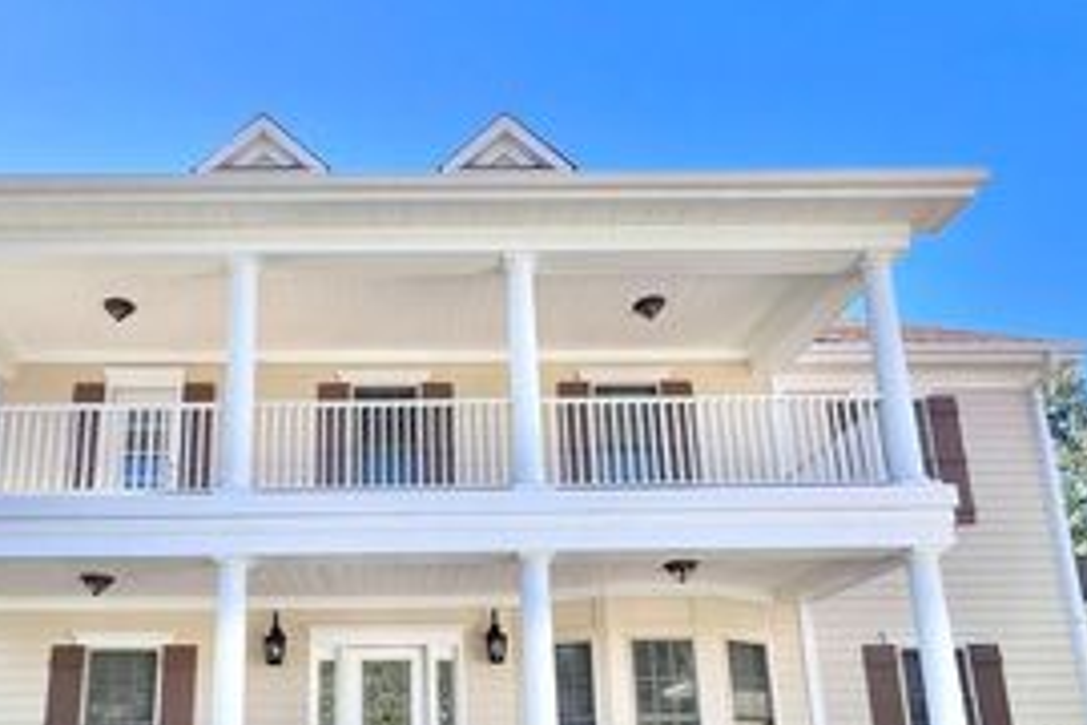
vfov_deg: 48.4
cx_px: 403
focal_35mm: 25
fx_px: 755
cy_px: 578
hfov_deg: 70.3
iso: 32
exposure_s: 1/431
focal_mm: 1.57
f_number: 1.8
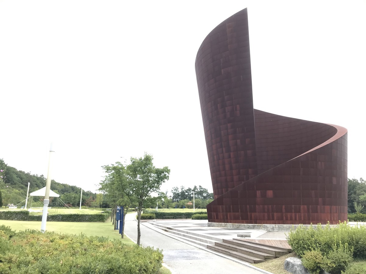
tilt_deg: +13.2
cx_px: 183
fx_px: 296
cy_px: 137
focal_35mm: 28
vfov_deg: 49.7
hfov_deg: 63.4
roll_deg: +0.6
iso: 20
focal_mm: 3.99
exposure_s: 1/493
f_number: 1.8
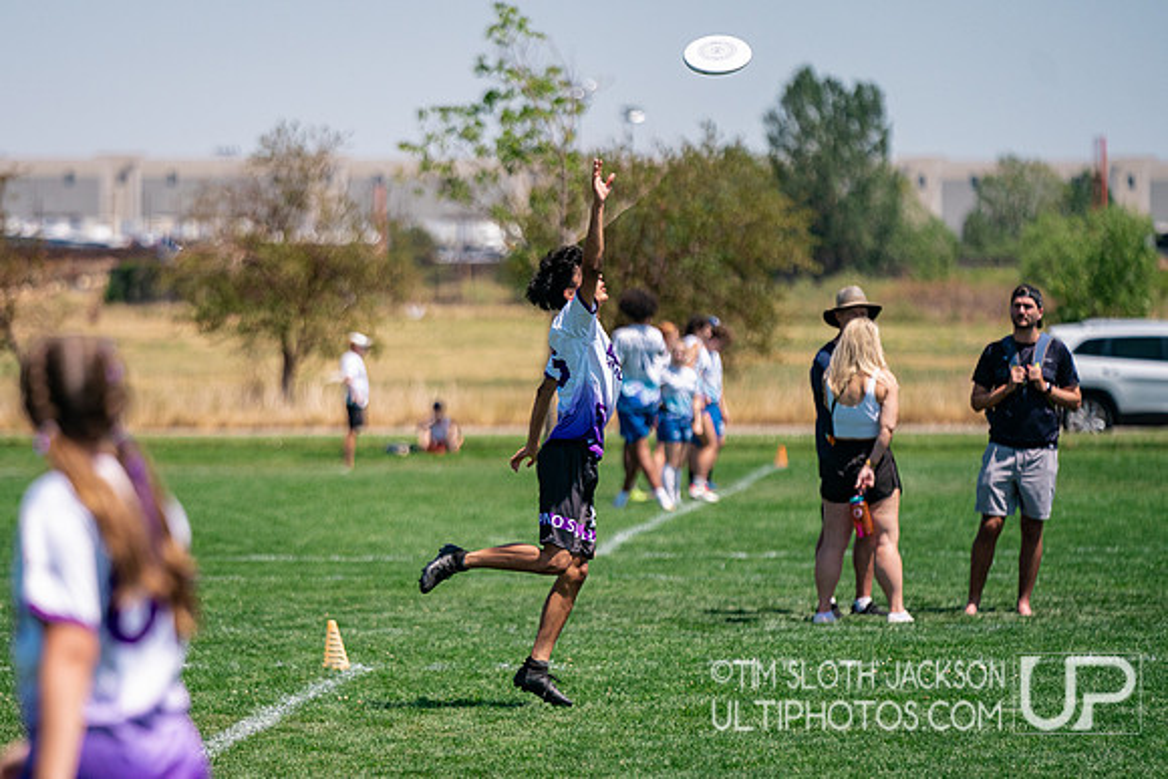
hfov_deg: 8.0
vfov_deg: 5.3
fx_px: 8372
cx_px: 420
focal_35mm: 258
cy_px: 489
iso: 640
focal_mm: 200
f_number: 2.8
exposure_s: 1/10000
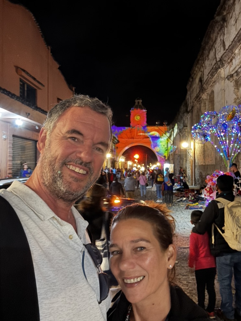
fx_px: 288
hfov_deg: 45.4
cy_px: 157
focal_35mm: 31
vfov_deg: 58.4
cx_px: 119
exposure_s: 1/8
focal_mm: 2.69
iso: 640
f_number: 1.9
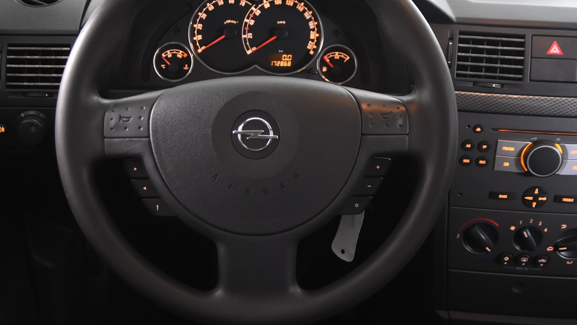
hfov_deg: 37.1
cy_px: 167
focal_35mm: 56
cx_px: 240
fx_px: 857
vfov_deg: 21.5
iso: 1600
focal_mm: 22
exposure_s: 1/30
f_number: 3
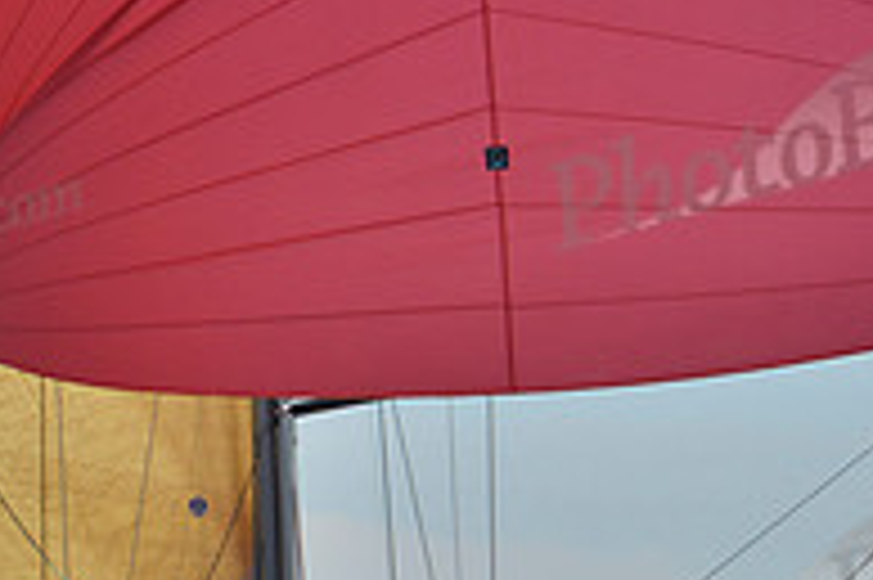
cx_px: 320
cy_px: 429
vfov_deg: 2.6
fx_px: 12696
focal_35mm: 524
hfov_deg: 3.9
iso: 280
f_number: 9
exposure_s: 1/1250
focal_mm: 175
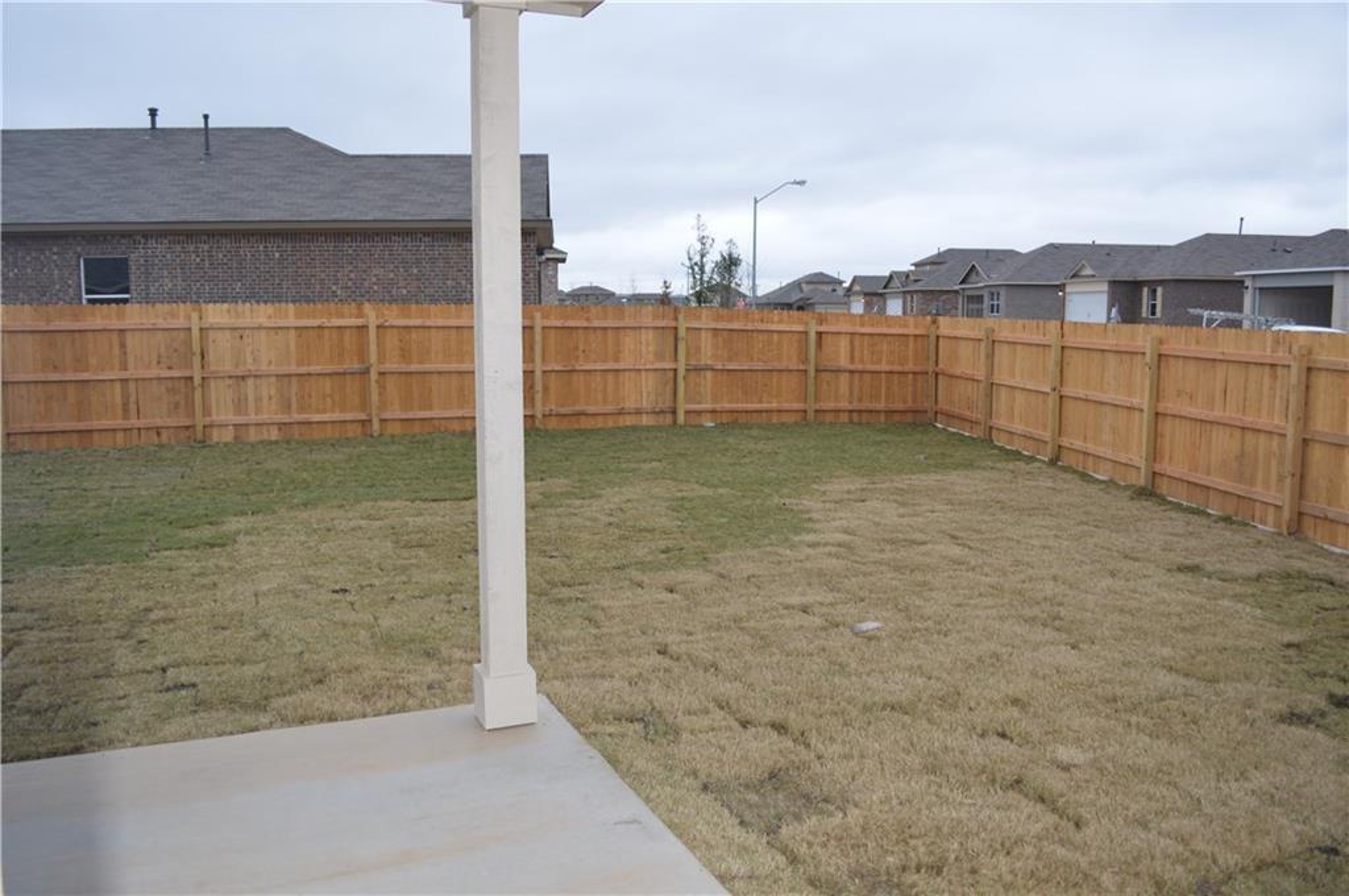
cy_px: 448
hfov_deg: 67.4
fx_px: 1010
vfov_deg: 47.8
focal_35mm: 27
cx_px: 674
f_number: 4
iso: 200
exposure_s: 1/125
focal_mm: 18
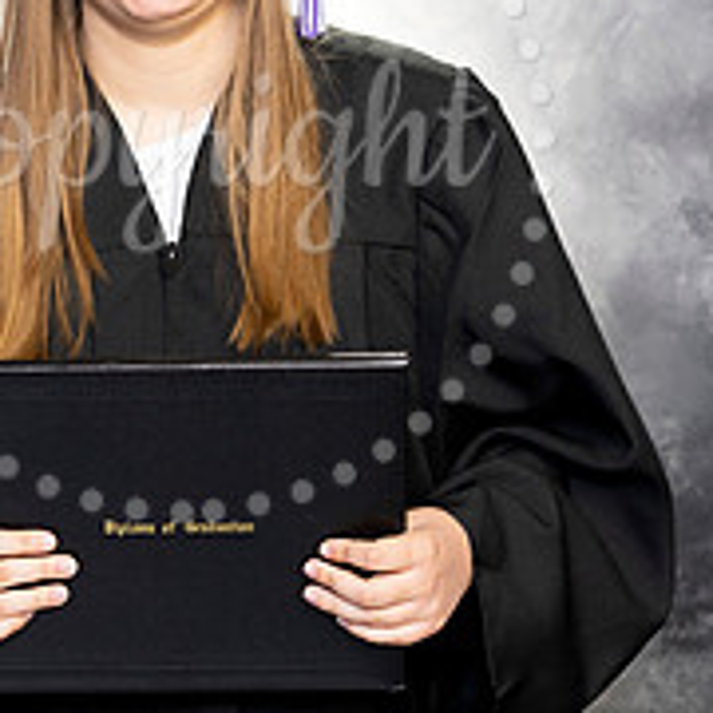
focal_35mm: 181
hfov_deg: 9.6
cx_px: 182
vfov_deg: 9.6
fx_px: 4218
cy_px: 147
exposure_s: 1/125
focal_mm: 85
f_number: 8
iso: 250
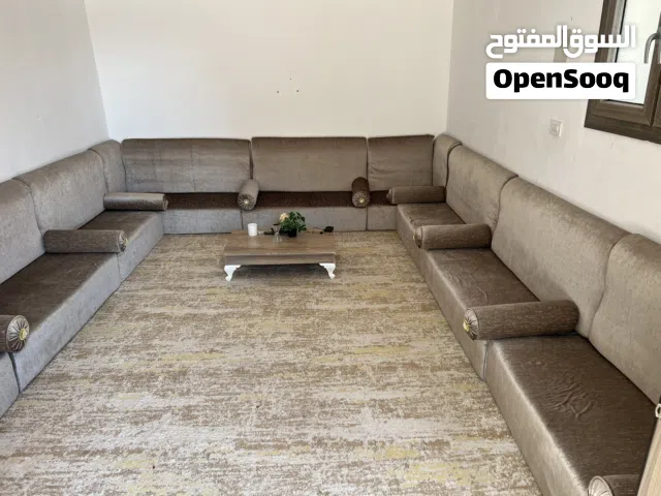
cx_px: 330
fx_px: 496
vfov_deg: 53.1
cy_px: 248
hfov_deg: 67.3
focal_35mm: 26
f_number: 1.5
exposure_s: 1/121
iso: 50
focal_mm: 5.7
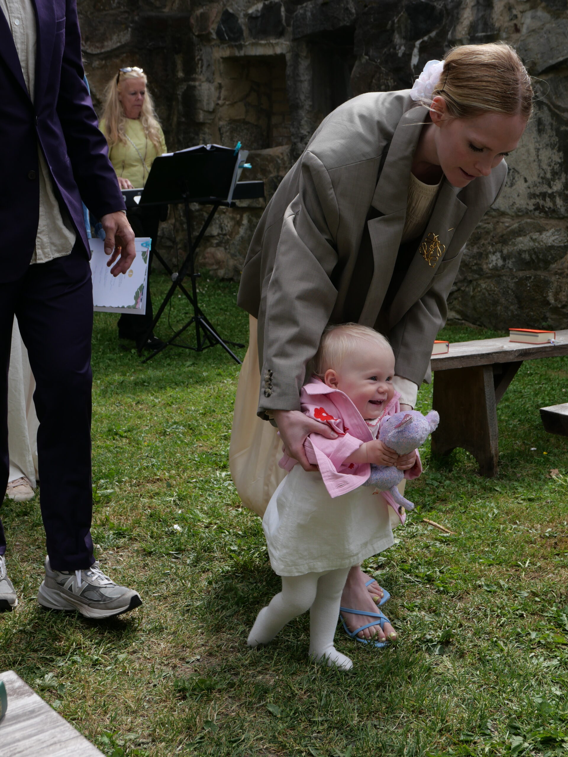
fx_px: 1050
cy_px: 378
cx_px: 284
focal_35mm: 48
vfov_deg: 39.7
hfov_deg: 30.3
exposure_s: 1/400
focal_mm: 21.8
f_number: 5.6
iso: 200
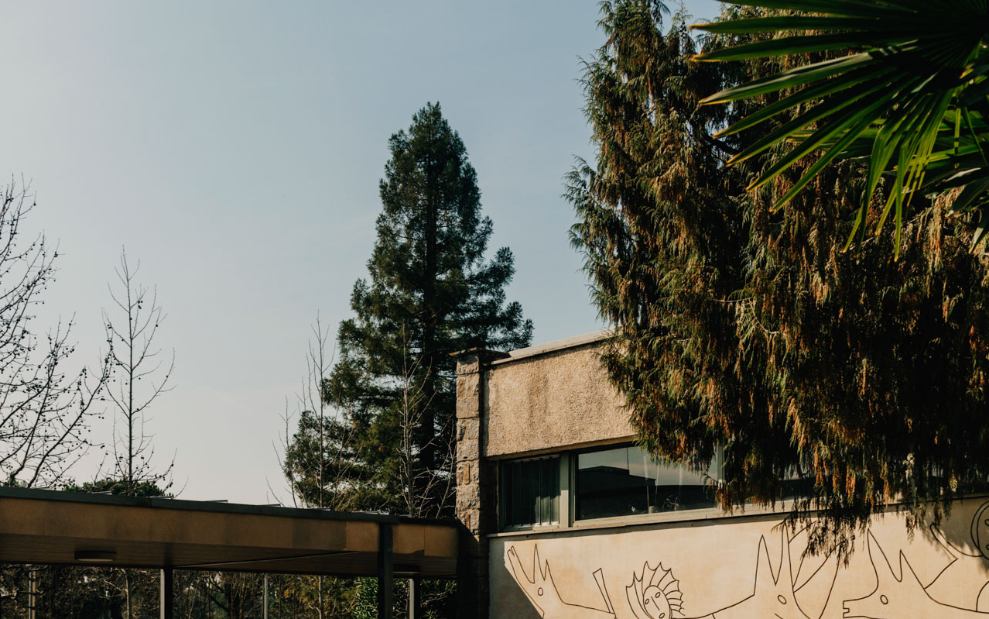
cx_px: 495
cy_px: 584
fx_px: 1321
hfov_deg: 41.1
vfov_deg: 25.3
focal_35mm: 49
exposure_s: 1/2000
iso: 640
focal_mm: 32
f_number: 7.1
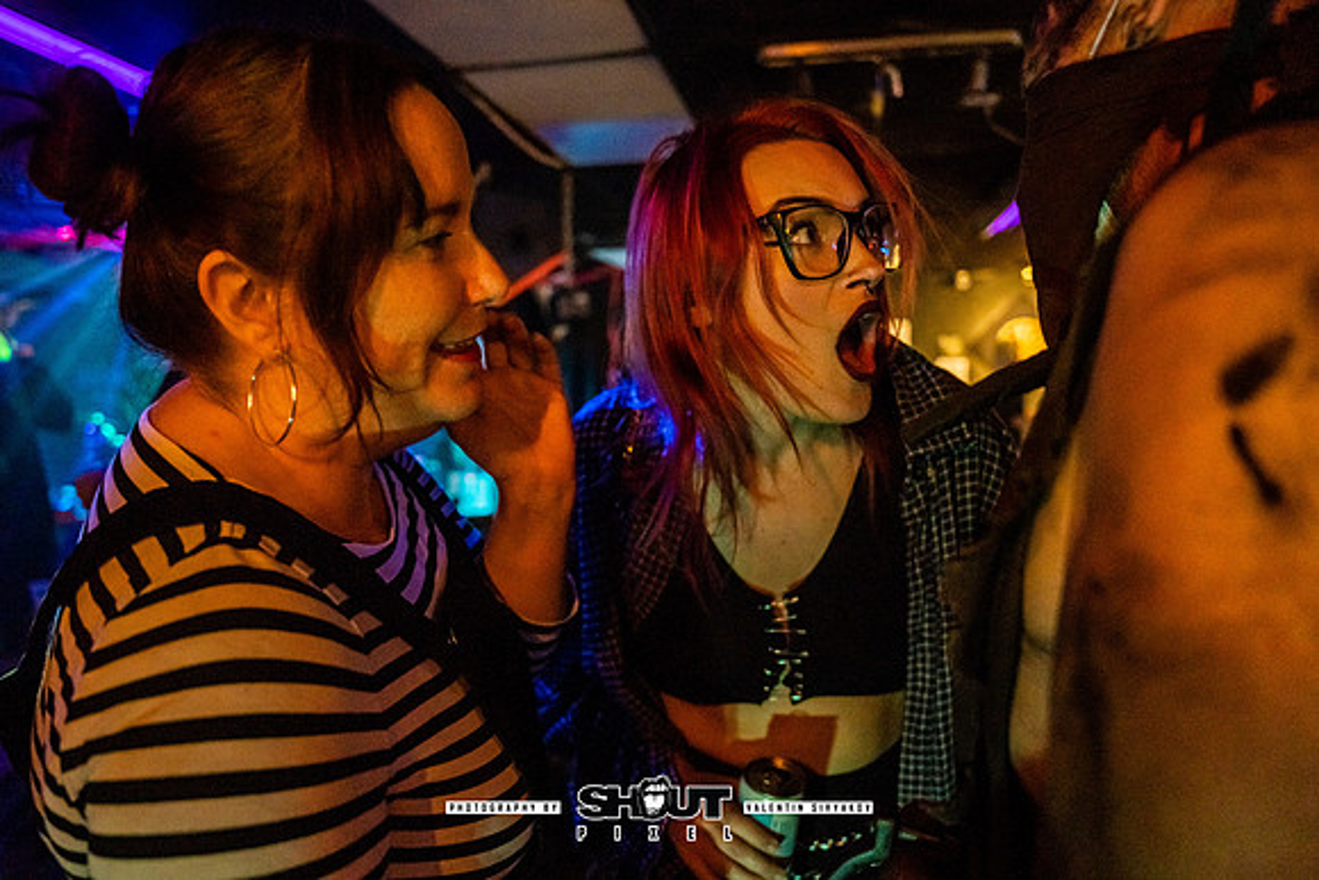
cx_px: 660
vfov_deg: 51.9
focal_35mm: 25
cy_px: 440
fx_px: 904
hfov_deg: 72.3
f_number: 2.8
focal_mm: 24
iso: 3200
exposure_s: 1/200
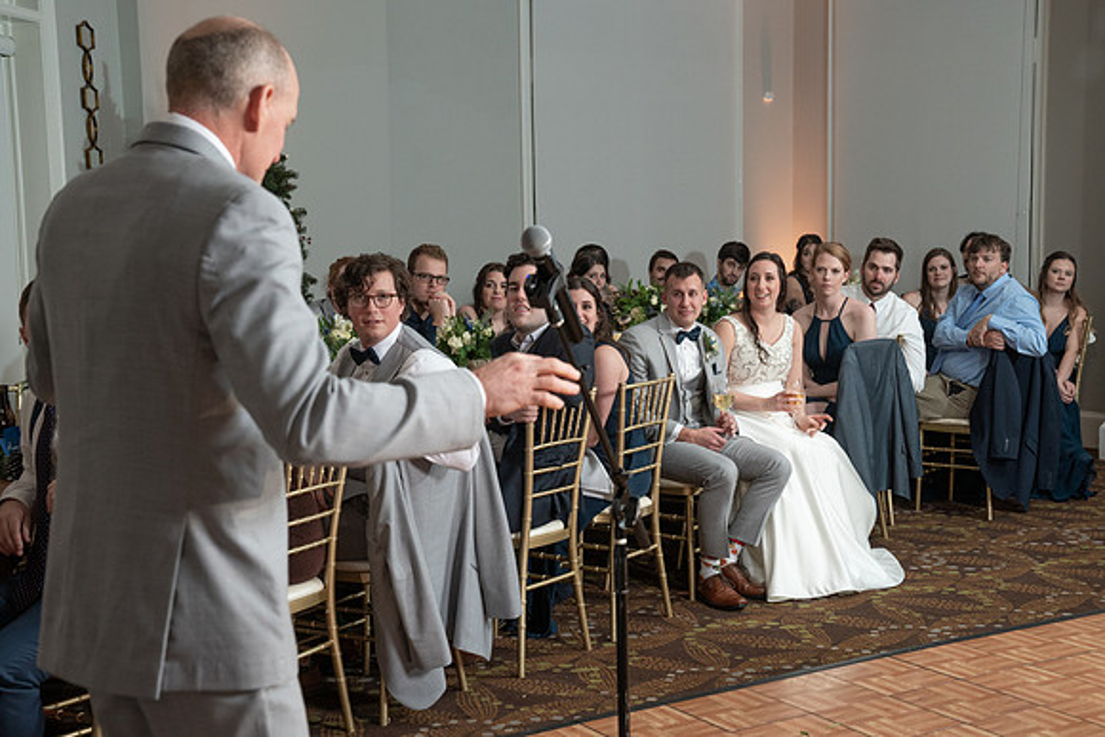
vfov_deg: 26.0
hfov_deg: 38.2
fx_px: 1594
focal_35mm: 52
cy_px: 359
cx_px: 567
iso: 2000
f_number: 5
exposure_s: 1/200
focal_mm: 49
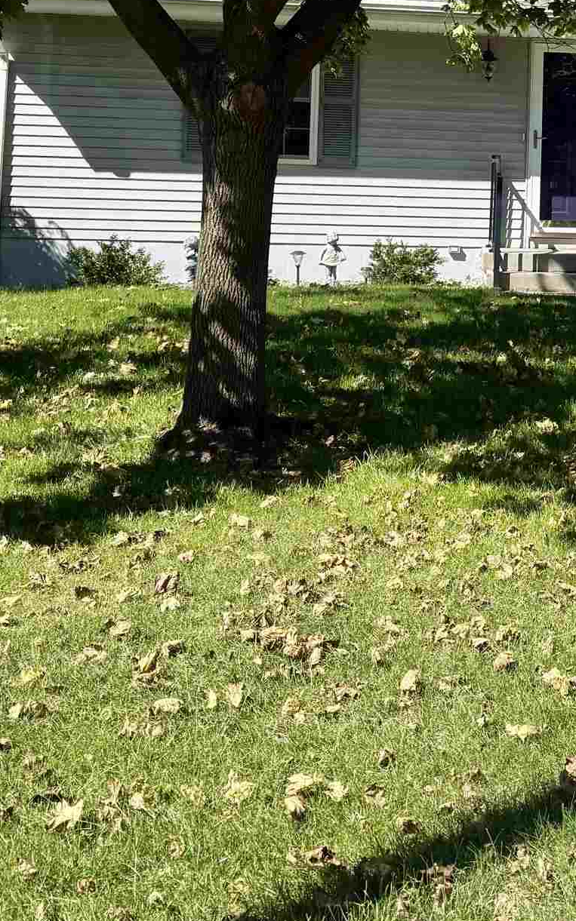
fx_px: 1608
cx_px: 699
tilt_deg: +2.4
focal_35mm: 64
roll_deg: -1.6
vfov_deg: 30.9
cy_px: 146
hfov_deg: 19.1
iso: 100
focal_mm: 6.76
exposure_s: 1/2801
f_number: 1.78
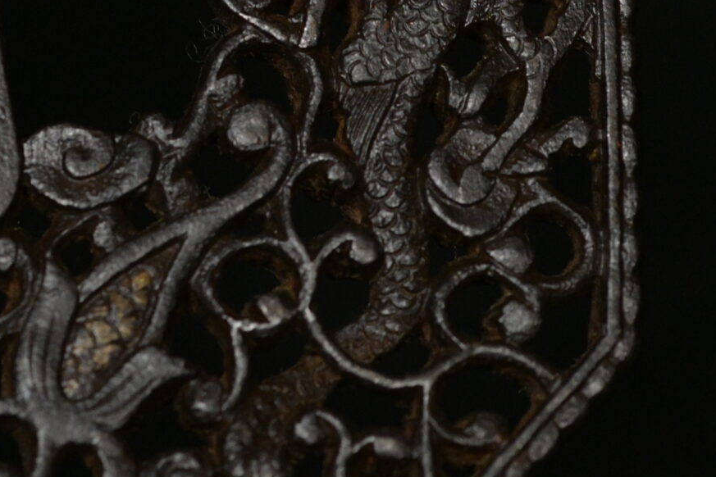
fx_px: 6125
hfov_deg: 6.6
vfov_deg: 4.4
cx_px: -199
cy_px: -118
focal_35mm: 308
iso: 3200
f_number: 9
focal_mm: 105
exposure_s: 1/125
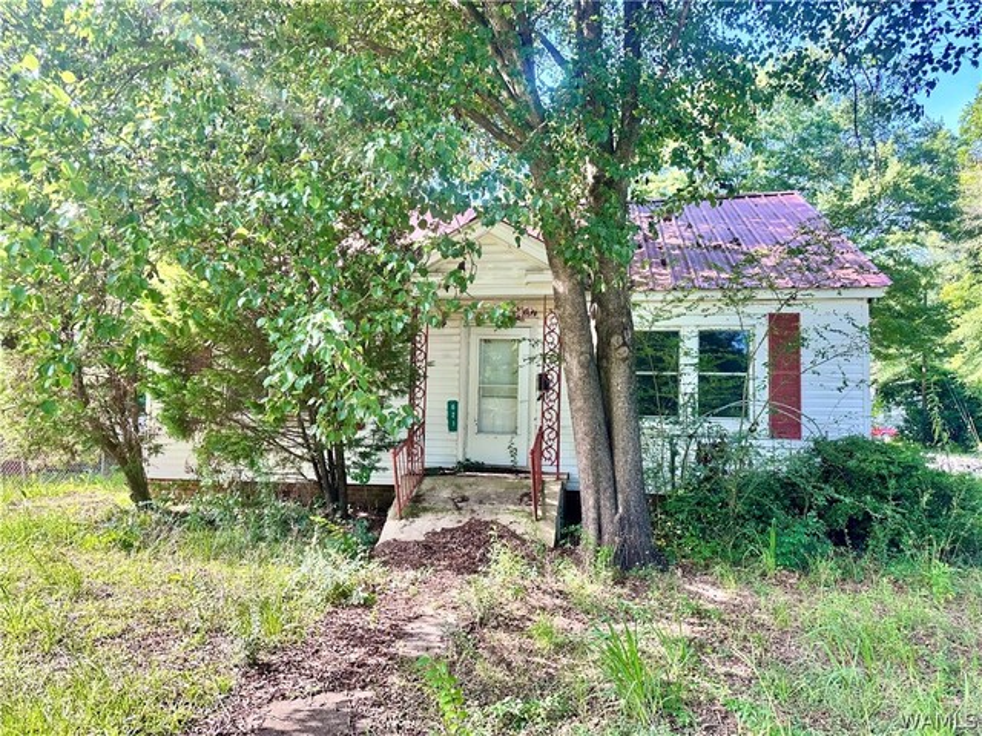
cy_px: 368
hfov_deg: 71.6
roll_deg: -1.1
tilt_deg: +3.6
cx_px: 491
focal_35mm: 24
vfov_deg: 56.8
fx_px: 681
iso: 80
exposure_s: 1/351
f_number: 1.78
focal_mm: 6.86
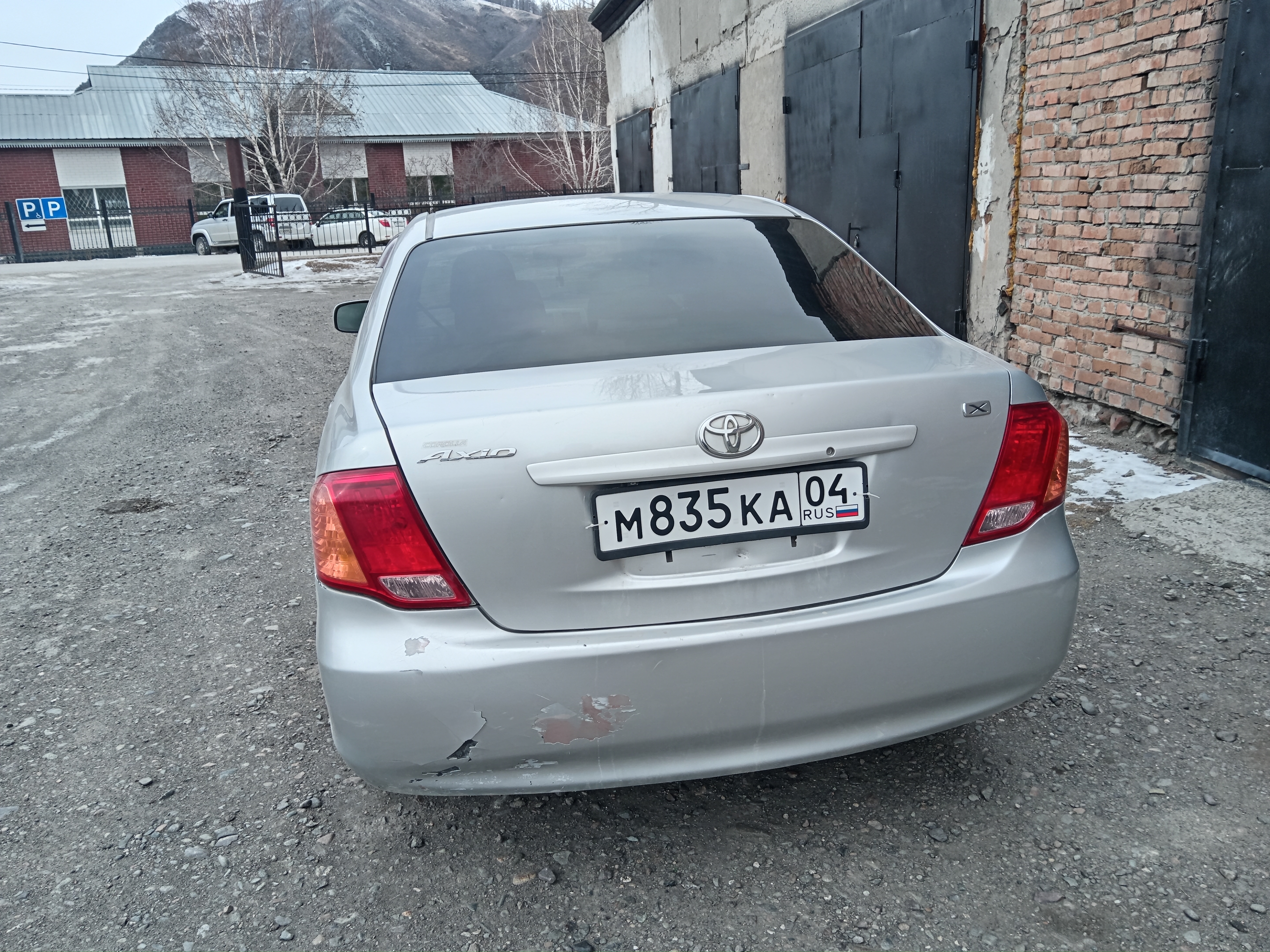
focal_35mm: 27
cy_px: 476
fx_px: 991
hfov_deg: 65.3
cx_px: 635
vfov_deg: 51.4
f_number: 1.9
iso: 100
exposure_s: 1/392
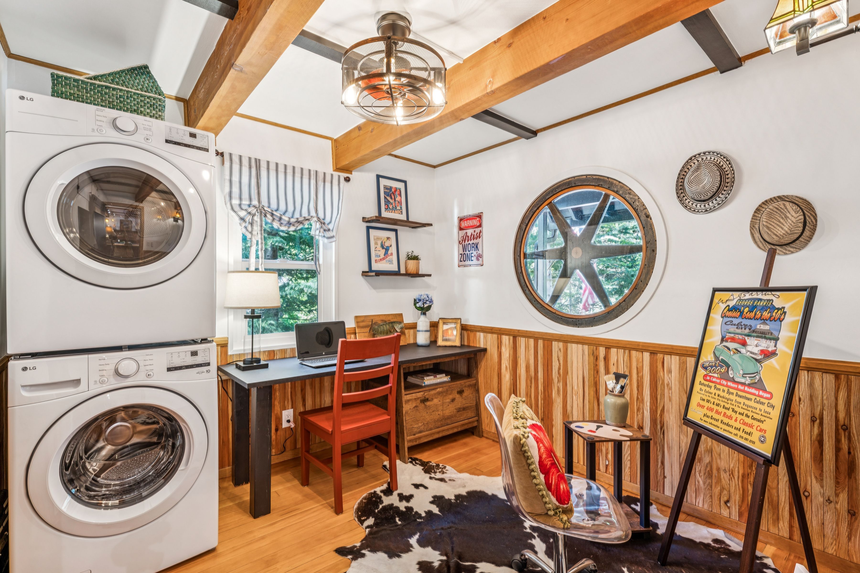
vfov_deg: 72.1
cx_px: 430
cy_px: 286
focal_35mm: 16
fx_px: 394
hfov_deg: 95.0
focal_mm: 16.5
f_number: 13
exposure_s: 2.5
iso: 100
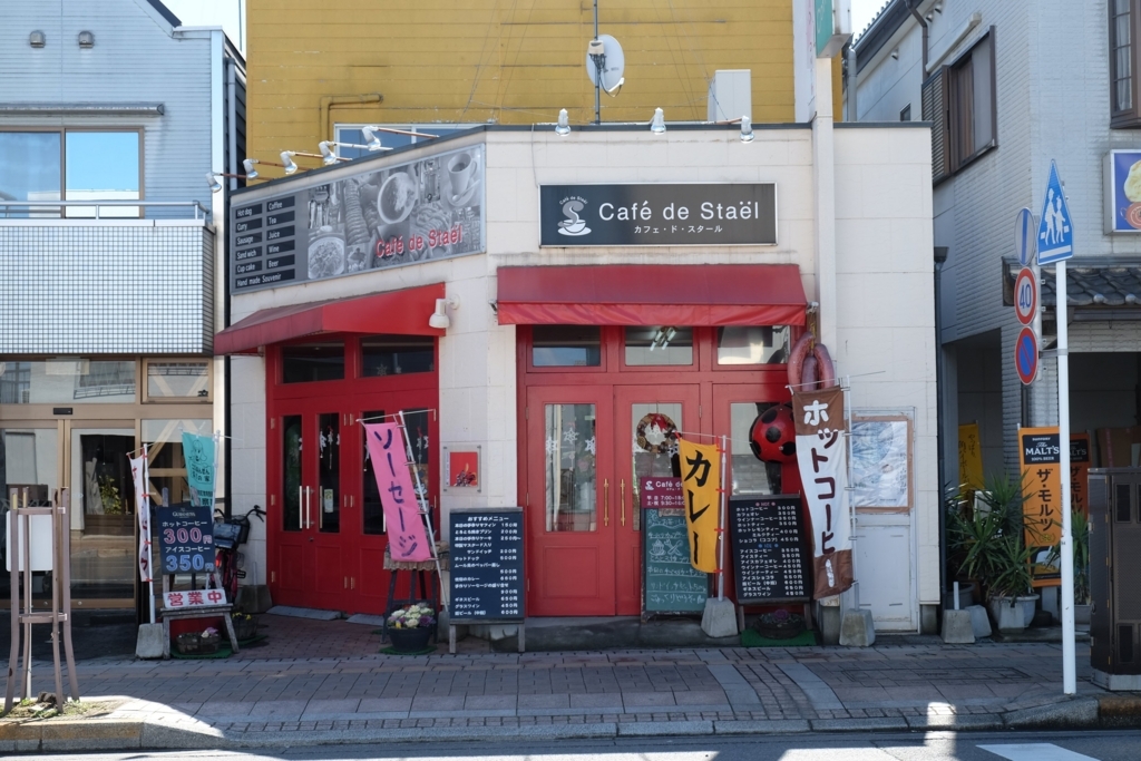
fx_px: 1775
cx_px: 570
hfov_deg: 35.6
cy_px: 380
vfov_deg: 24.2
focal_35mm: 56
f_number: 5.6
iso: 200
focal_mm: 37.4
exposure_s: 1/170
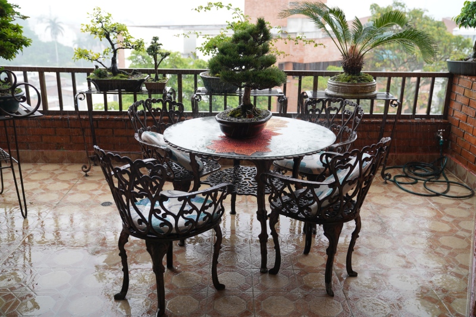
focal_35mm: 36
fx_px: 476
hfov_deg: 53.1
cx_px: 238
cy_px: 158
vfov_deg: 36.9
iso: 160
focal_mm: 36
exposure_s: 1/60
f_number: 4
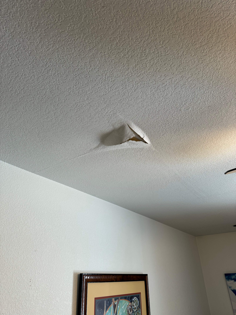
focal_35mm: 24
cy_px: 158
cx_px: 118
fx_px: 218
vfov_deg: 71.6
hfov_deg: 56.8
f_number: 1.78
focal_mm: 6.86
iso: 125
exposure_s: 1/120
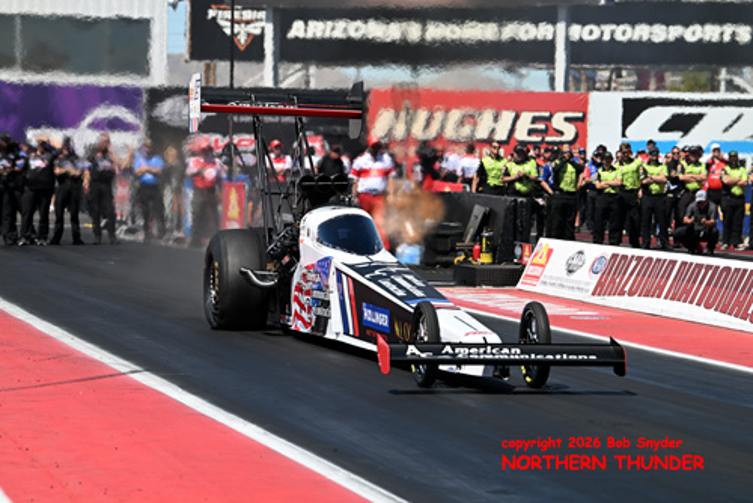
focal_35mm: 140
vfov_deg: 9.8
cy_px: 252
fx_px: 2930
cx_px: 376
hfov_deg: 14.6
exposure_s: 1/2000
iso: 360
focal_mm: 140
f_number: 5.6
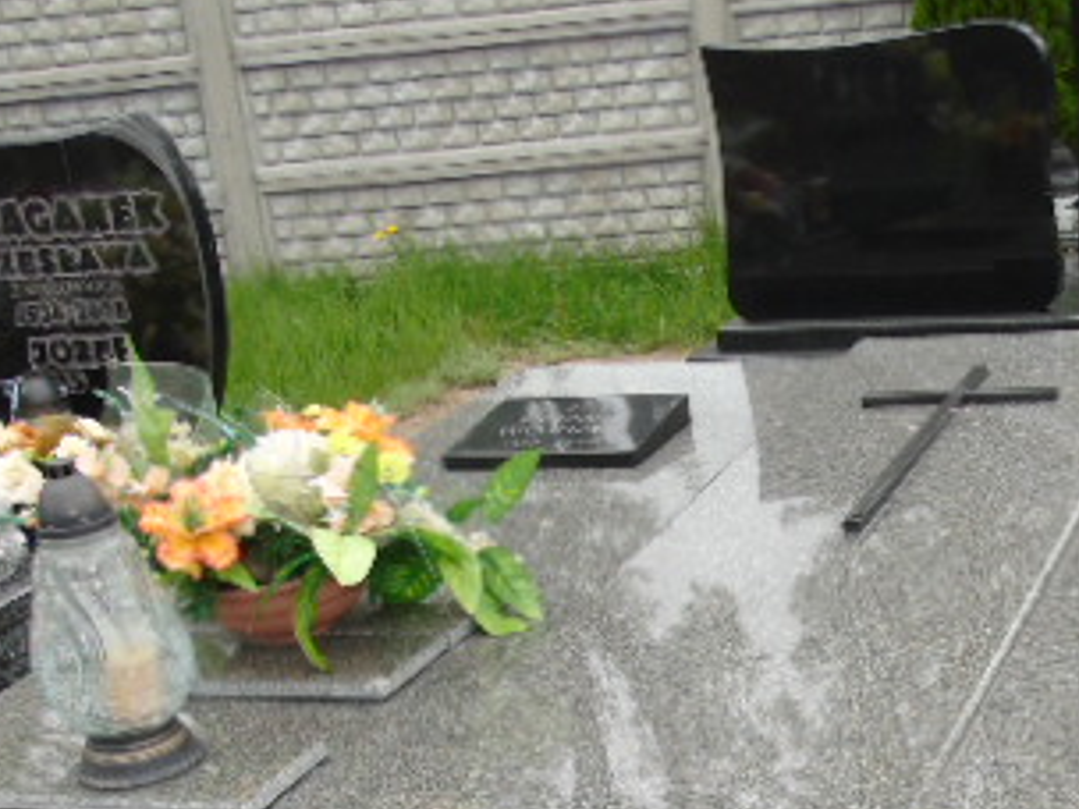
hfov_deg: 30.9
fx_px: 1901
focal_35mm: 61
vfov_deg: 23.1
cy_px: 802
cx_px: 852
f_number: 3.6
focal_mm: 5.2
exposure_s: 1/125
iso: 80
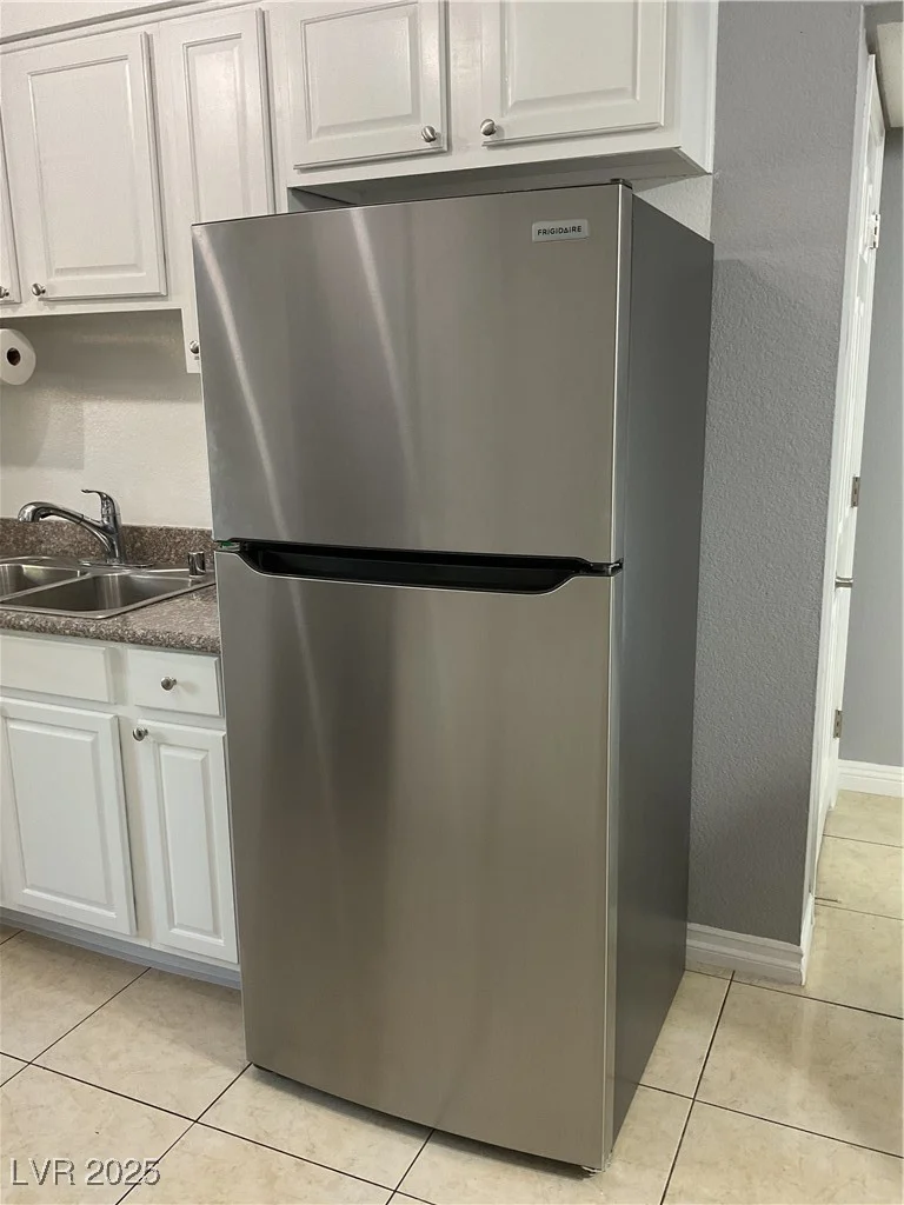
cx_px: 452
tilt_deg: -12.8
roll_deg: +1.4
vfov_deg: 61.7
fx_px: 1010
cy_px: 602
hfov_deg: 48.2
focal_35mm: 29
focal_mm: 3
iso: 125
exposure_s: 1/60
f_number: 1.8
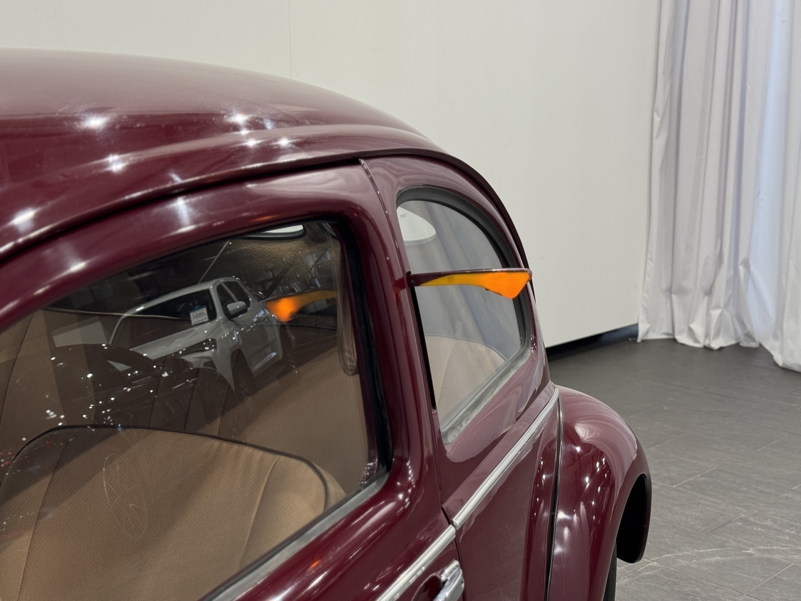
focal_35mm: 48
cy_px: 300
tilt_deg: -12.3
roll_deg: +0.2
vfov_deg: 30.3
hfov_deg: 39.7
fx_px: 1111
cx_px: 400
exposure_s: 1/100
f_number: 1.78
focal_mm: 6.76
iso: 64
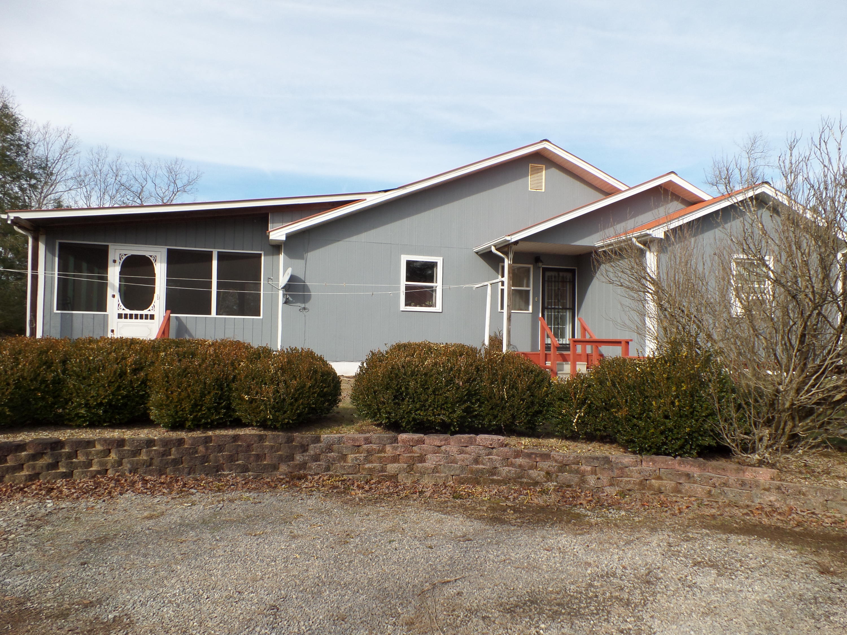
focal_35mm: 23
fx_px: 563
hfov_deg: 73.9
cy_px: 318
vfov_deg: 58.9
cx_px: 424
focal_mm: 4.1
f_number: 3.5
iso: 100
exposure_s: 1/750
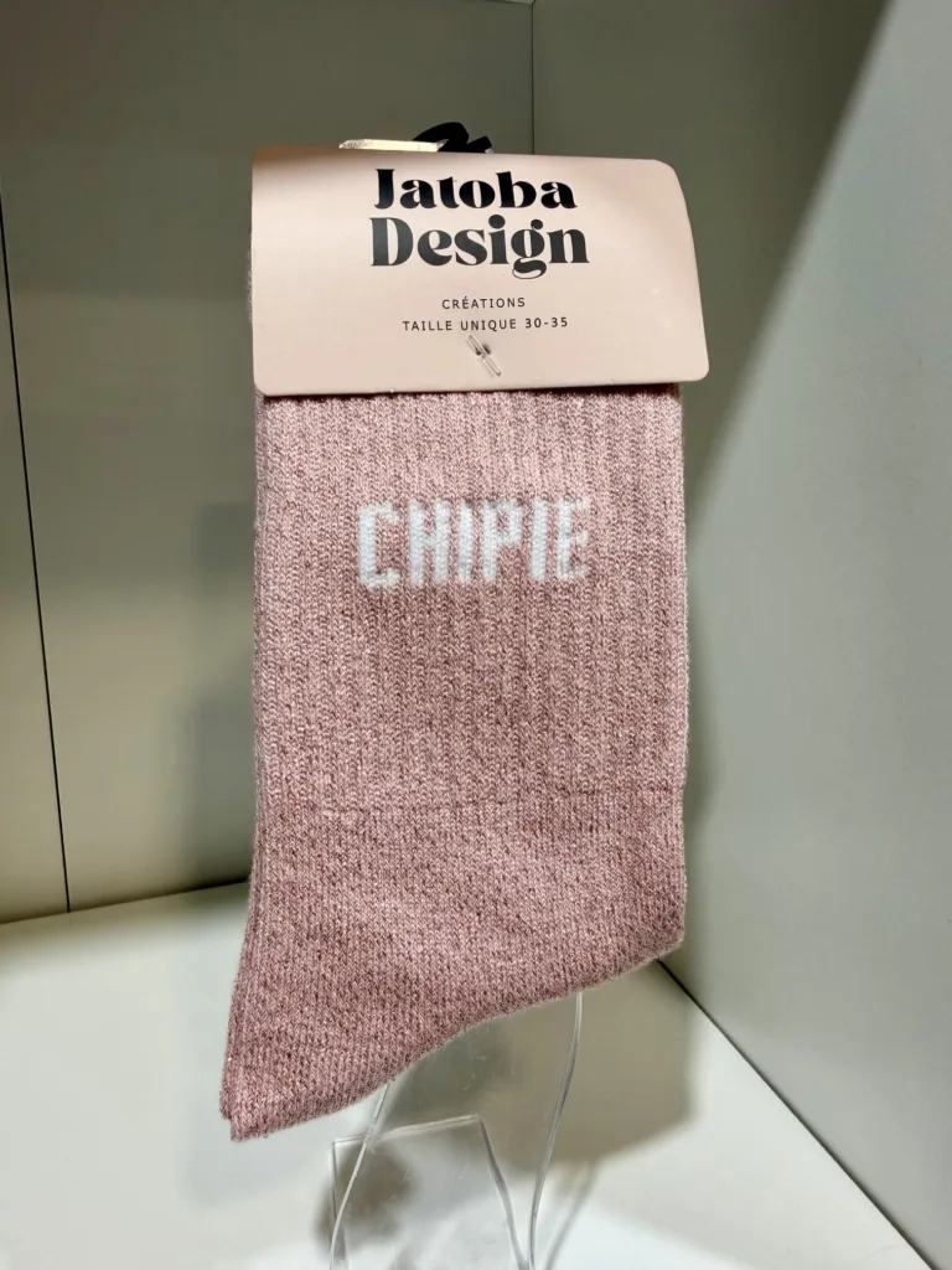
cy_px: 635
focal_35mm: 24
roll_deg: +1.1
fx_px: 880
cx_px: 476
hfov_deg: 56.8
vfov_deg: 71.6
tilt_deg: -8.1
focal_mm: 2.22
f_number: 2.2
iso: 80
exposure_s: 1/100
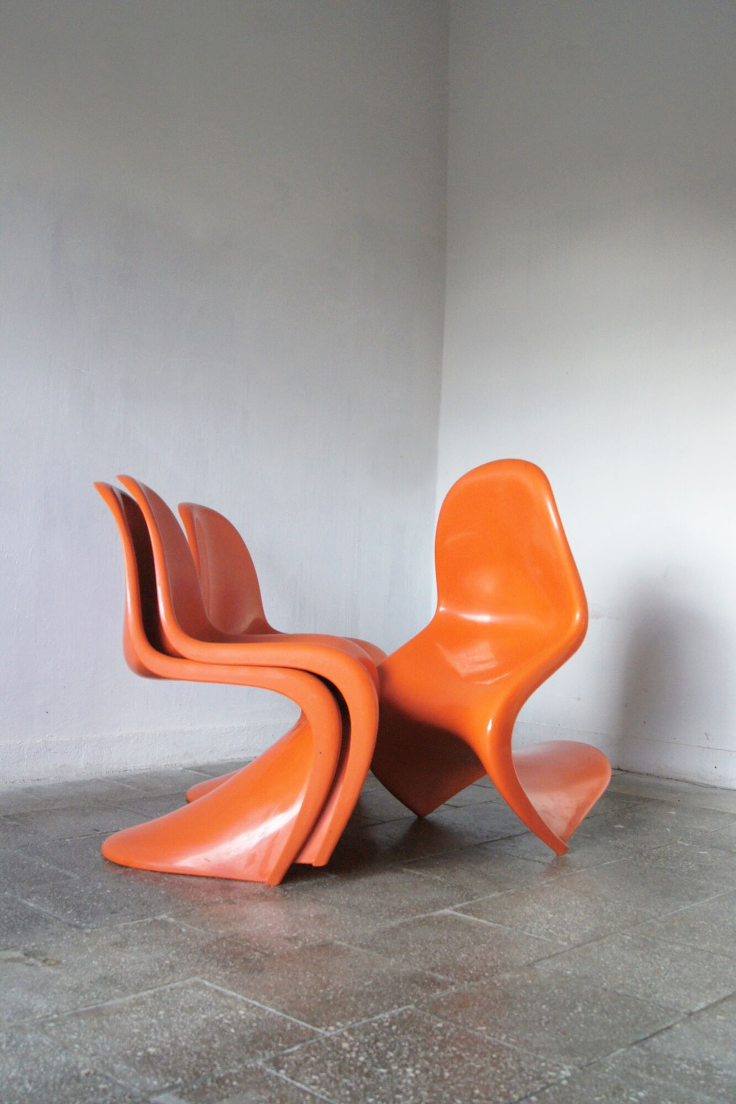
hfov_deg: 36.9
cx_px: 368
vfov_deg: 53.1
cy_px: 552
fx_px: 1104
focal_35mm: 36
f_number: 5.6
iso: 400
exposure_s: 1/125
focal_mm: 24
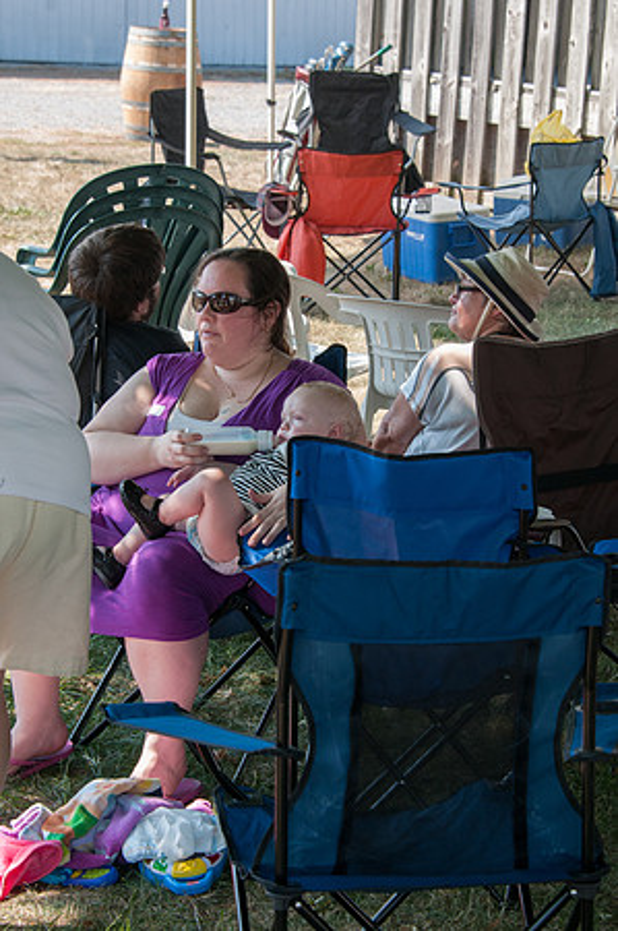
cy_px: 466
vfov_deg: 19.5
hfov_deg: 13.0
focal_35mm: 105
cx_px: 309
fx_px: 2710
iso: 500
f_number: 8
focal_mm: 70
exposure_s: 1/250
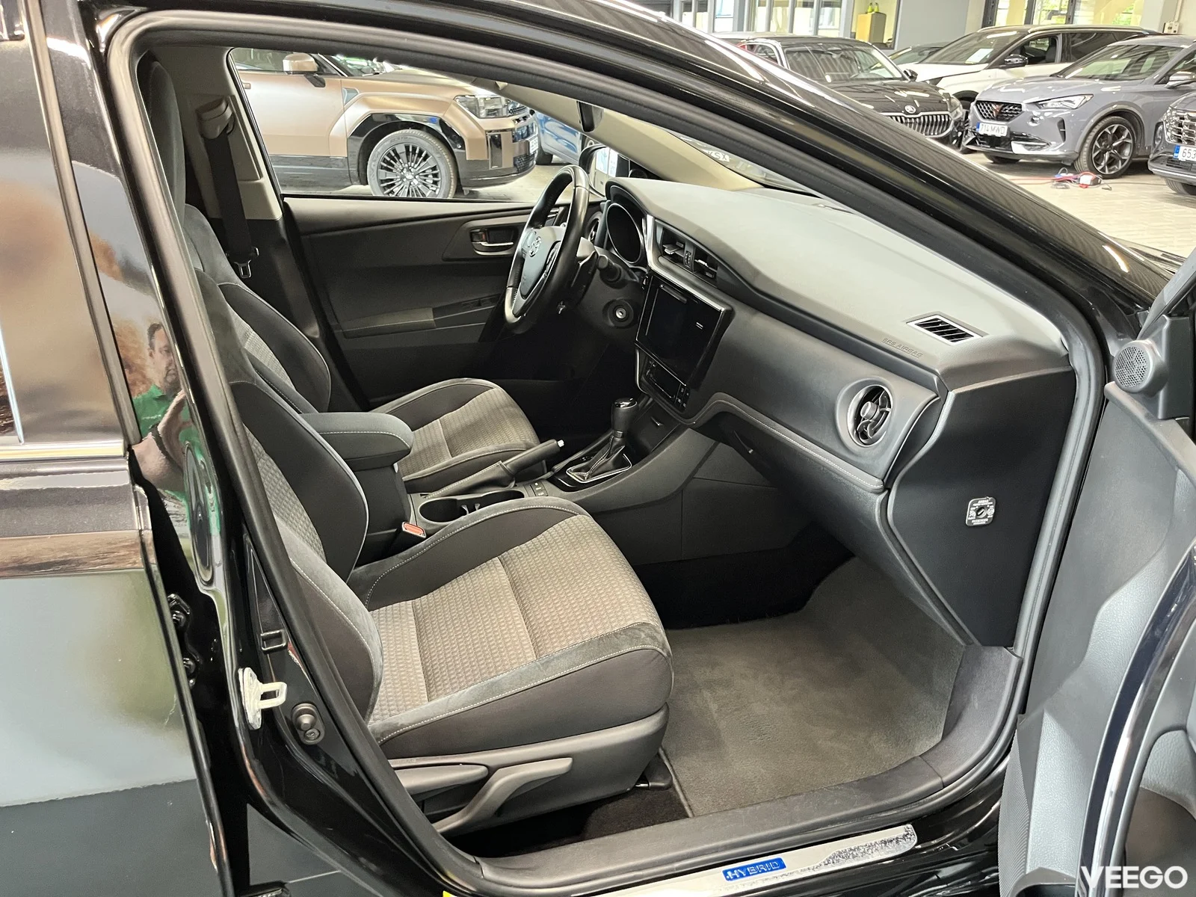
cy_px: 448
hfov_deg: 67.3
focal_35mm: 26
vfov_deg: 53.1
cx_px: 598
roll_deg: +0.1
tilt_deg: -24.2
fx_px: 898
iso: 500
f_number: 1.6
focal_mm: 5.1
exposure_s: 1/60
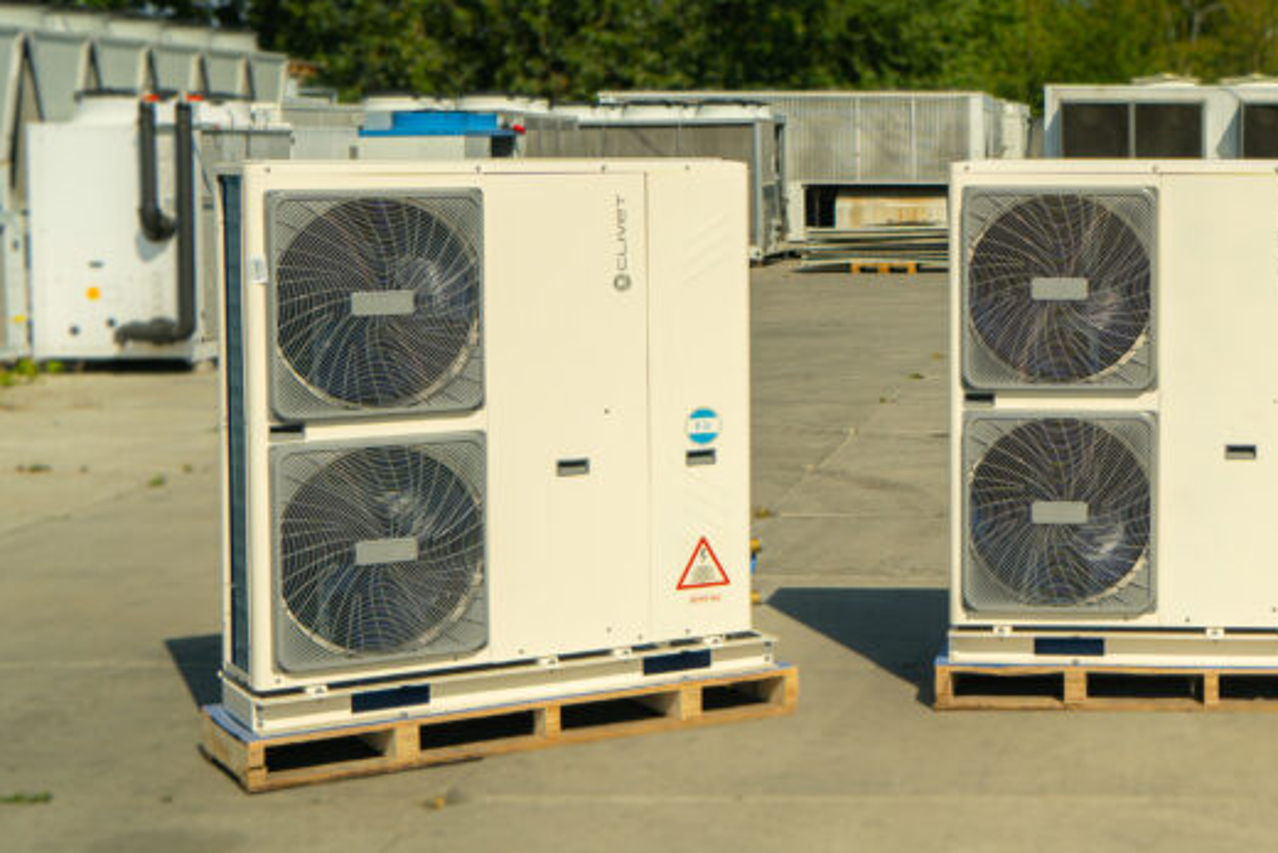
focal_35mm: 67
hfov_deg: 28.8
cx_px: 1175
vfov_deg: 20.3
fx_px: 2379
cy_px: 301
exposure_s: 1/250
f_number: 4
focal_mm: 34
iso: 100
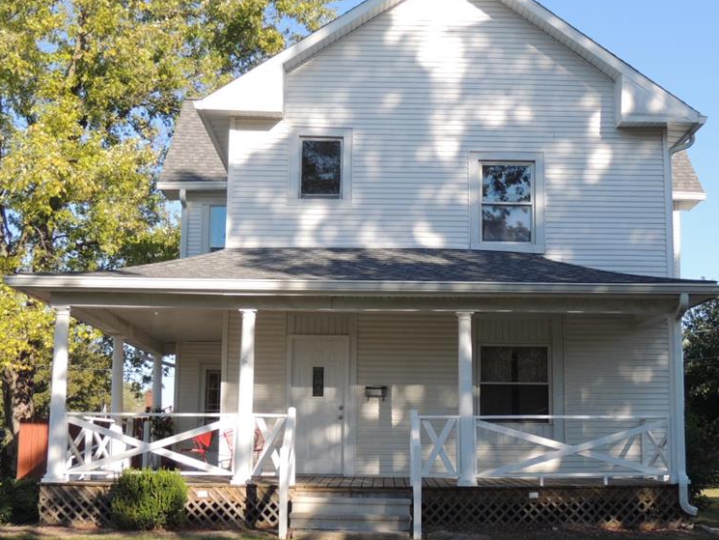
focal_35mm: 55
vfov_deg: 26.6
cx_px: 429
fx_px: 1143
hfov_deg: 34.8
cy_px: 290
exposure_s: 1/500
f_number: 3.3
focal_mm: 7.1
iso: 100
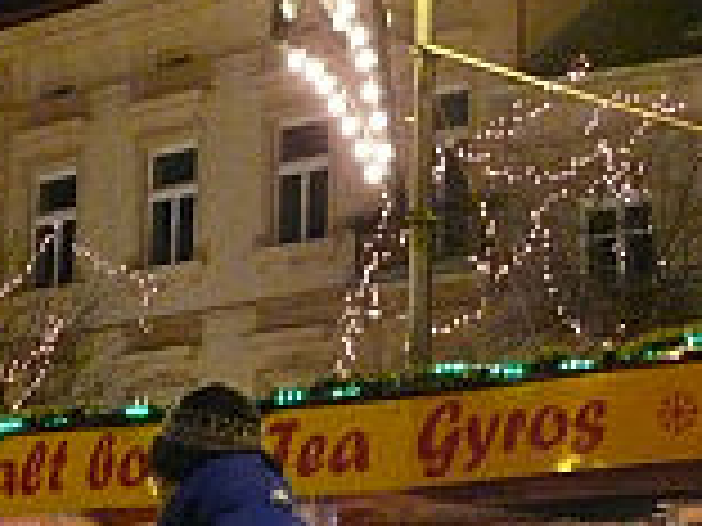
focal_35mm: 101
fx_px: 2048
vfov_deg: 14.1
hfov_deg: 19.4
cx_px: 333
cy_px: 661
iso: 800
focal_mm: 7.4
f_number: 2.8
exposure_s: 1/13
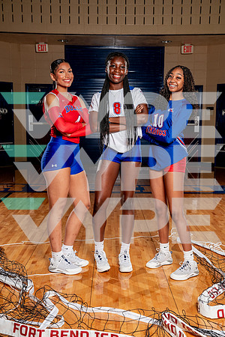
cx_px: 112
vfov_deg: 41.9
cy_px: 168
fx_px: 441
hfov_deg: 28.6
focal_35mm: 47
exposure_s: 1/250
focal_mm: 47
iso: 200
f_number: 5.6
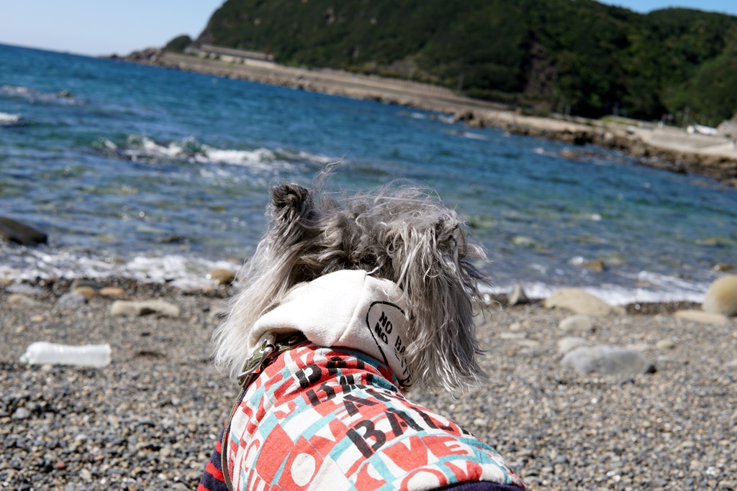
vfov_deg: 29.9
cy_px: 246
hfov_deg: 43.6
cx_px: 368
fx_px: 921
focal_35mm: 45
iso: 100
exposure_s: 1/320
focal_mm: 30
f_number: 8
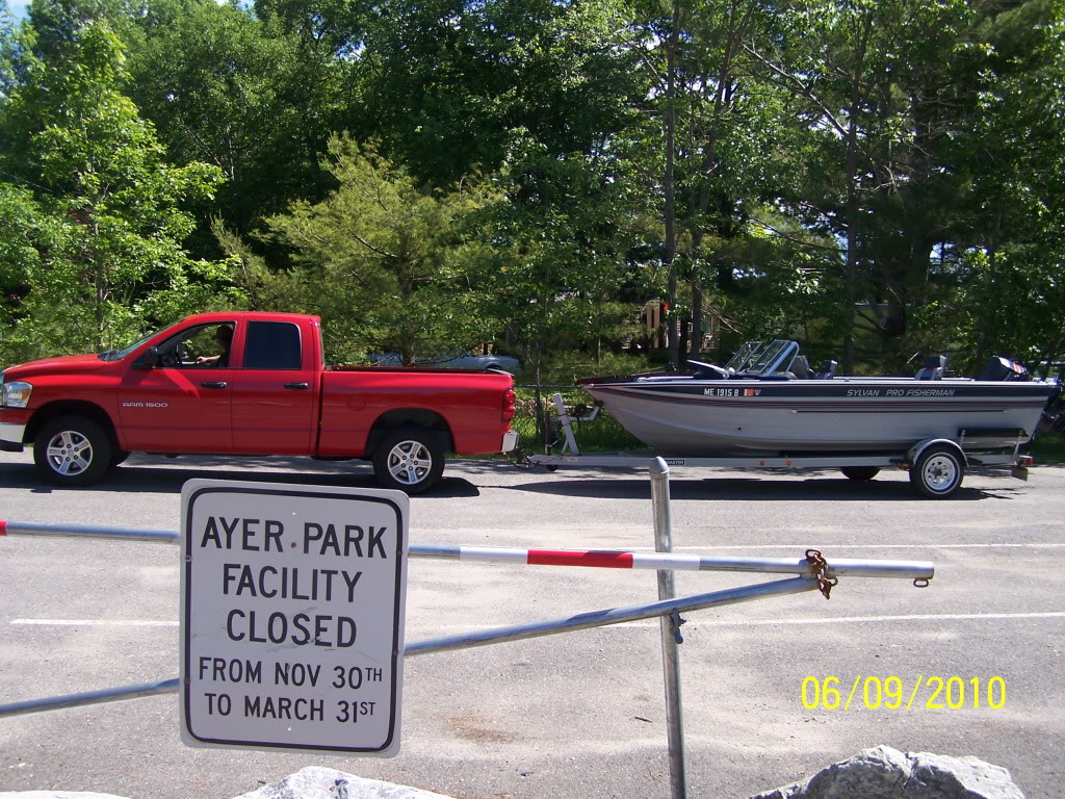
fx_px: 1169
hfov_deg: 49.0
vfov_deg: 37.7
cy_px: 400
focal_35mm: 38
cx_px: 532
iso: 80
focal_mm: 6.3
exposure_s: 1/640
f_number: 2.8
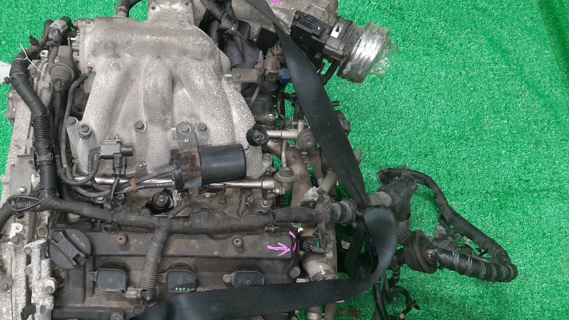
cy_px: 203
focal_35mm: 38
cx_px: 214
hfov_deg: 52.2
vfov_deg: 31.1
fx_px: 573
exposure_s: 1/50
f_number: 1.7
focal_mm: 3.93
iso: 178
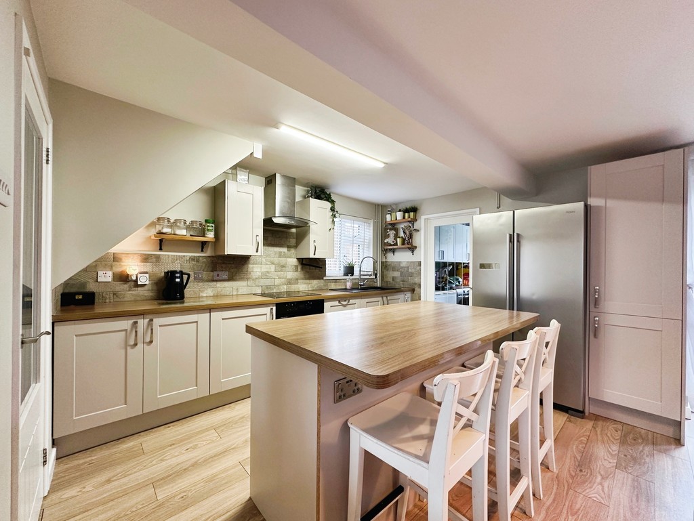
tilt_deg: +0.2
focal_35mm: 14
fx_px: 281
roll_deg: -0.7
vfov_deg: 85.7
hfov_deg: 102.0
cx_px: 347
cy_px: 260
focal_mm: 2.22
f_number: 2.2
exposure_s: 1/50
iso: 200
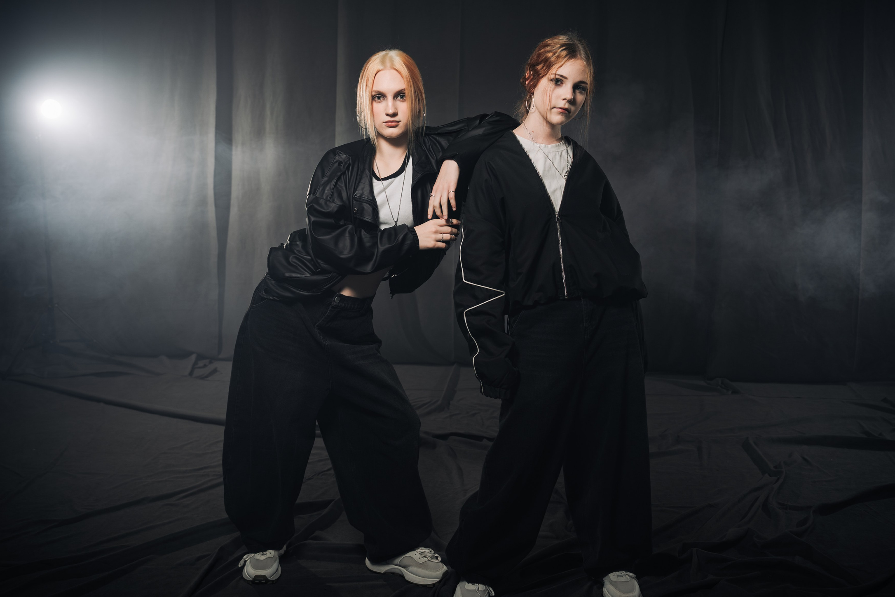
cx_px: 452
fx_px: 820
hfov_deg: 57.2
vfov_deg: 40.0
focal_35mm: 33
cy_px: 286
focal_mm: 28
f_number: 3.5
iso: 160
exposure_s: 1/160
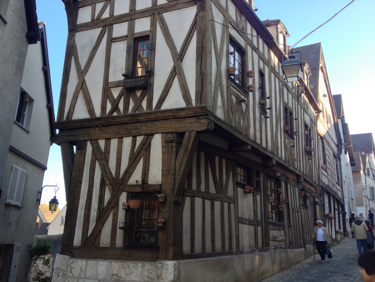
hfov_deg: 52.6
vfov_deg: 40.7
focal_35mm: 35
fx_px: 379
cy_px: 141
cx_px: 188
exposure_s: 1/120
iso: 64
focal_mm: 4.28
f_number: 2.4
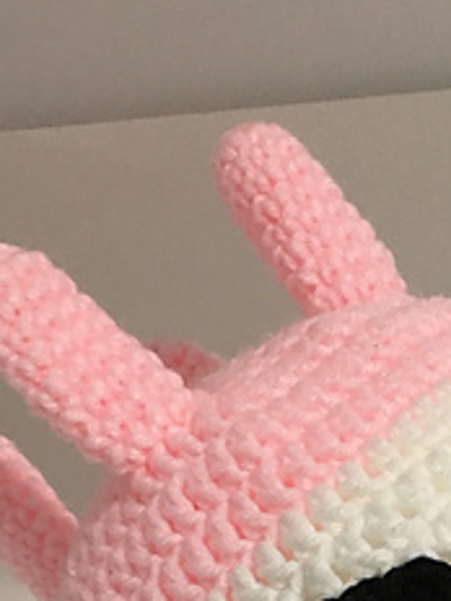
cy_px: 808
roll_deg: +7.4
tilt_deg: -25.6
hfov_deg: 17.8
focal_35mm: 80
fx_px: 1390
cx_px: 482
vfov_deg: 21.7
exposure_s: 1/10
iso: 80
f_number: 2.2
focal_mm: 4.15
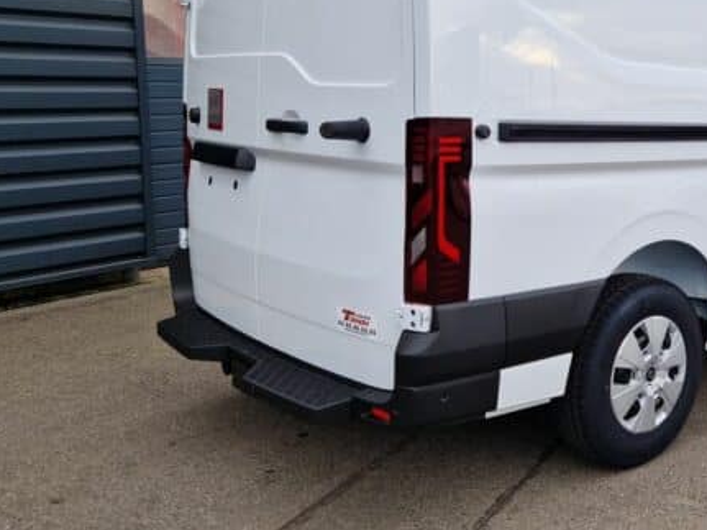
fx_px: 837
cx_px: 597
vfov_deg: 34.7
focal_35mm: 41
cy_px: 162
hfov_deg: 43.0
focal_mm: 5.4
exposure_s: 1/1410
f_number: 1.8
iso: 50
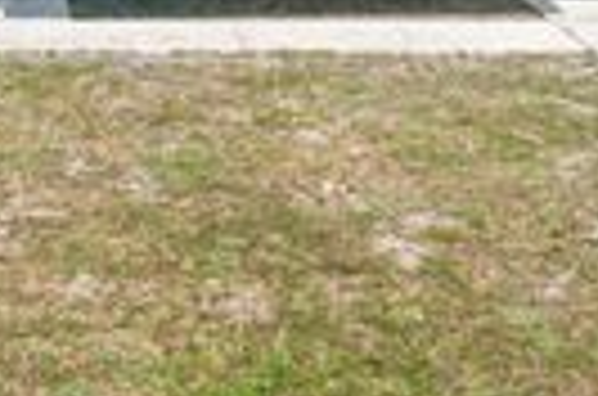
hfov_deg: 23.6
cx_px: 13
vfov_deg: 15.2
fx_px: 1375
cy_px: -196
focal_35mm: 83
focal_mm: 8.38
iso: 100
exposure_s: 1/1500
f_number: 2.8
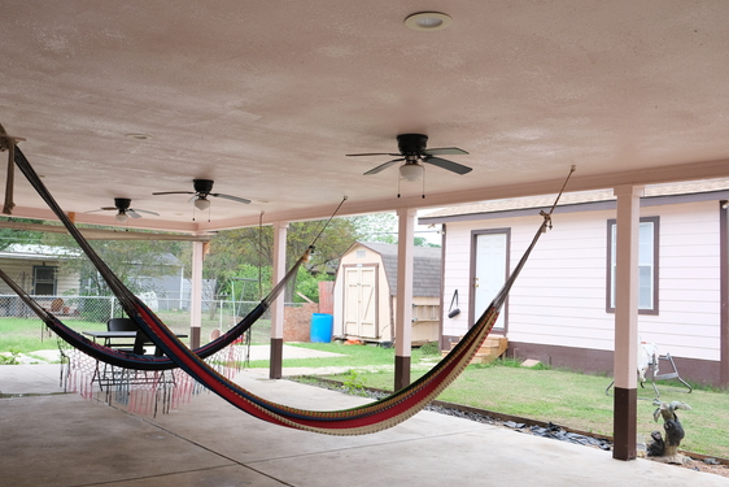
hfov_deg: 57.1
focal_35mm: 33
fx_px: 668
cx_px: 331
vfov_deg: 40.0
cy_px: 251
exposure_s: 1/240
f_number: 5
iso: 320
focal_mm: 19.6
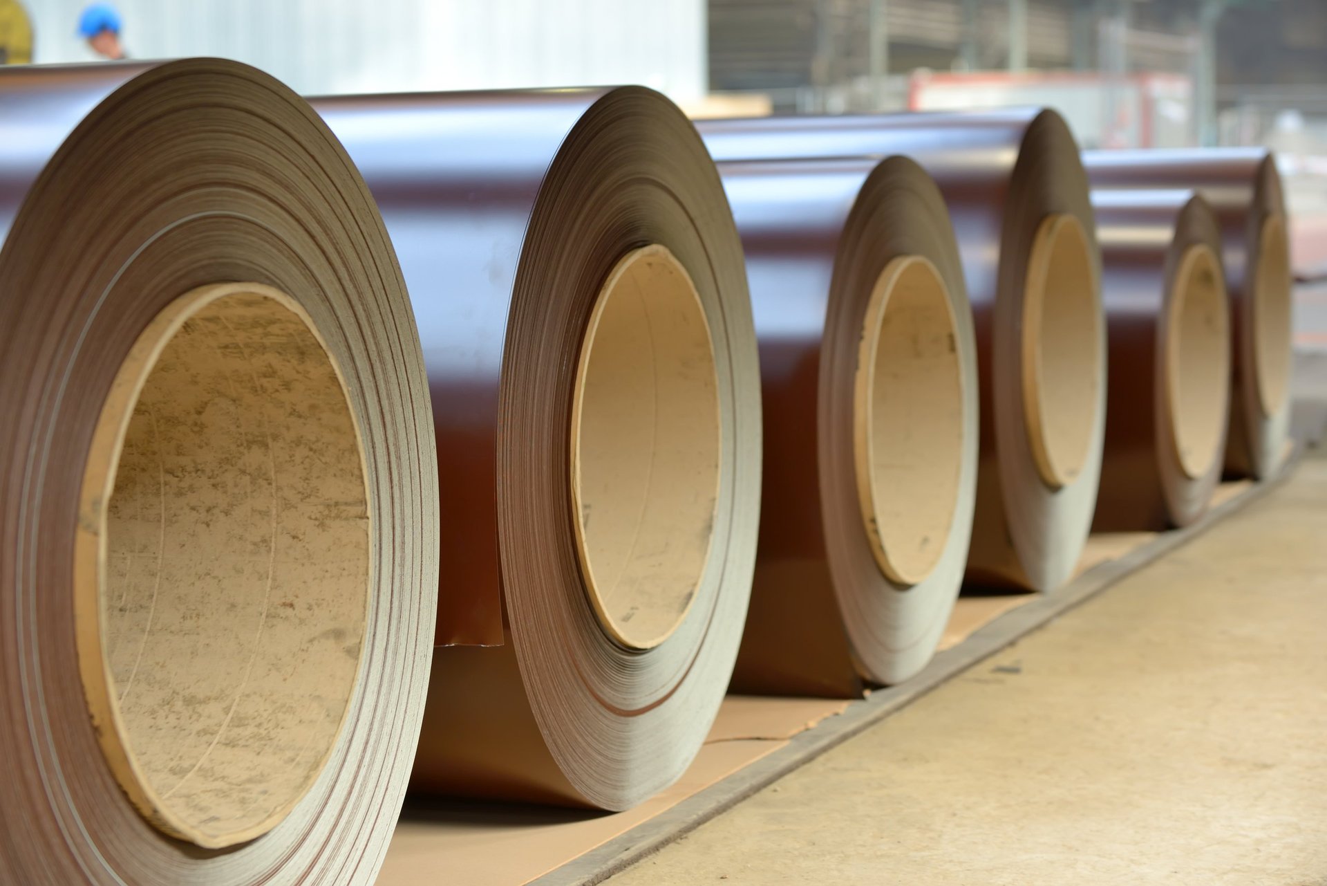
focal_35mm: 70
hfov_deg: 28.8
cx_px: 664
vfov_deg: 19.5
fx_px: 2581
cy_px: 443
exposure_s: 1/60
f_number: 5
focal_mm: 70
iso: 500
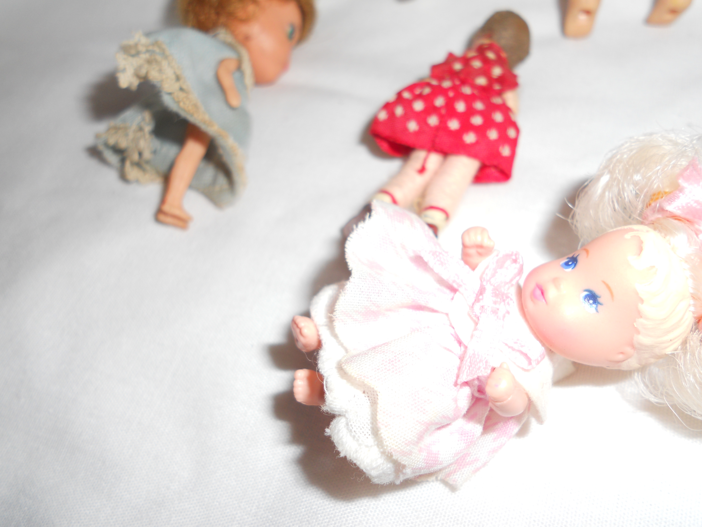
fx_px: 649
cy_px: 264
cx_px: 351
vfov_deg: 44.2
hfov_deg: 56.8
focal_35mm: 32
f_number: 8.8
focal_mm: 5.8
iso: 80
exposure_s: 1/25
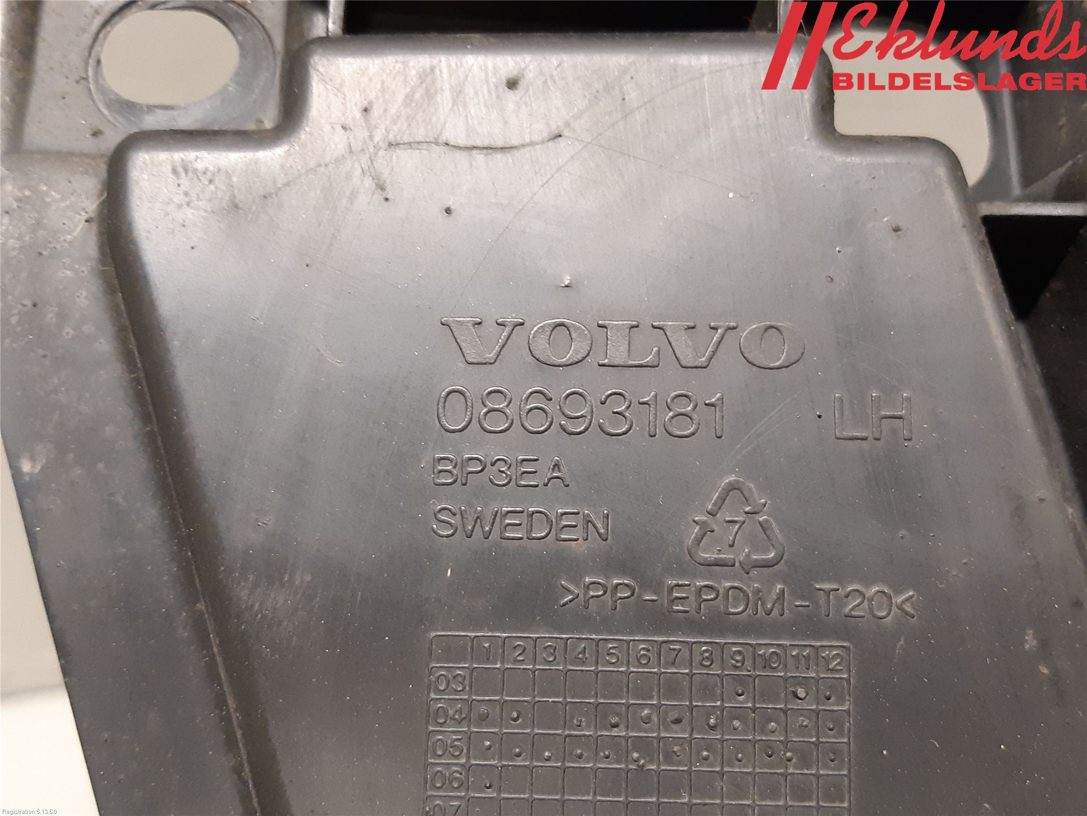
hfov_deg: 67.3
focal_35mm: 26
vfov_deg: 53.1
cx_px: 544
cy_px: 408
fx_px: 816
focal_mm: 3.93
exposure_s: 1/33
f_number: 1.7
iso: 250
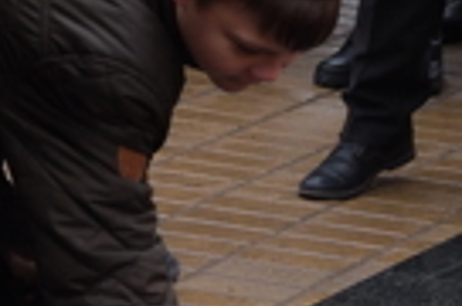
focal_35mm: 304
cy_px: 82
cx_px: 102
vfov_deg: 4.5
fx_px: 3892
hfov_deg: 6.8
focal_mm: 36.5
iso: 1000
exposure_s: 1/640
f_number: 4.5
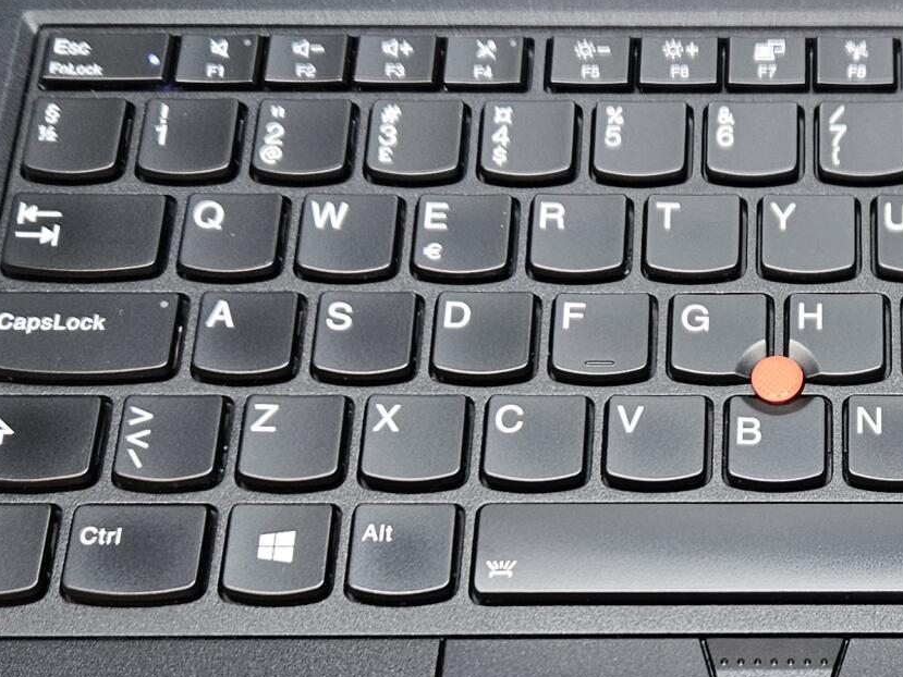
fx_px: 1852
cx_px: 849
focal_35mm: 71
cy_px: 534
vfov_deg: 20.5
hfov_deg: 26.3
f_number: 1.8
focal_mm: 5.4
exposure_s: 1/143
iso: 320
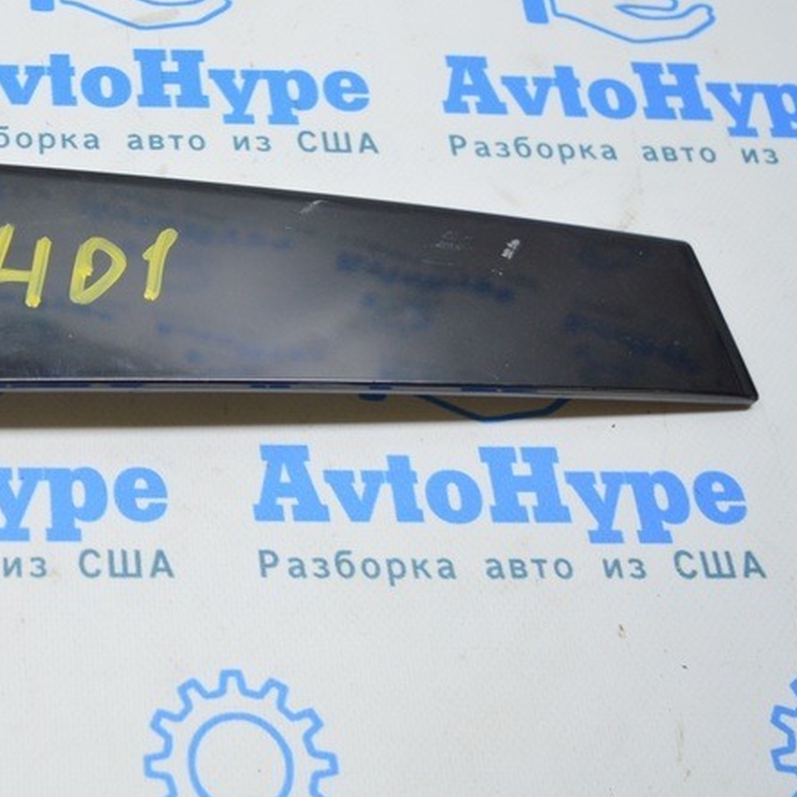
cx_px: -88
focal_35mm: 62
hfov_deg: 25.6
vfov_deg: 27.5
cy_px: 259
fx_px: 1615
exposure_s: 1/60
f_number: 3.8
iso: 400
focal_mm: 21
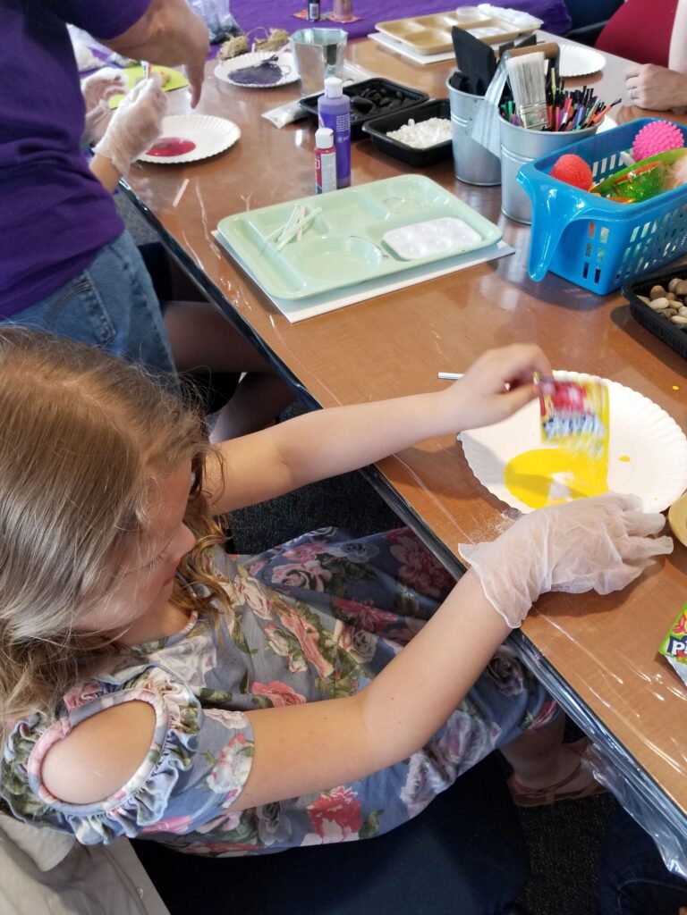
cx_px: 344
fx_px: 688
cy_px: 458
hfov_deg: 53.1
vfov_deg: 67.3
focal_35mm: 26
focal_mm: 4.25
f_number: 1.7
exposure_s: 1/60
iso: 200
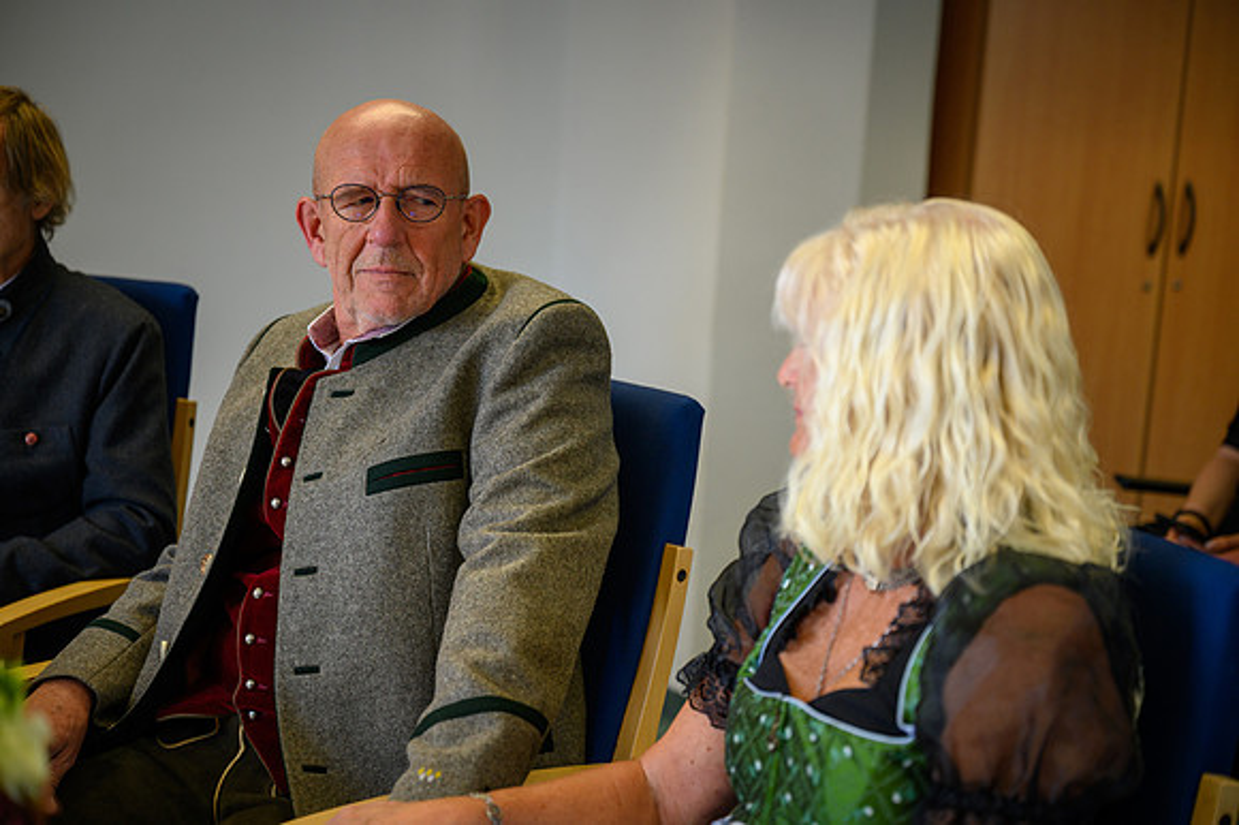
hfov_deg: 30.5
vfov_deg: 20.6
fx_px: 2270
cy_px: 412
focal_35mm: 66
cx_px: 620
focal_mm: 66
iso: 500
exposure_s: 1/400
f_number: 2.8
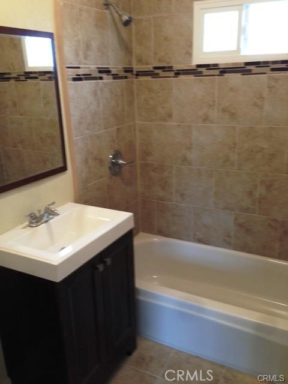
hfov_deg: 42.9
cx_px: 144
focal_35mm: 33
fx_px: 366
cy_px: 192
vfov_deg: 55.4
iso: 100
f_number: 2.4
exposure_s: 1/20
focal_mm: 4.12
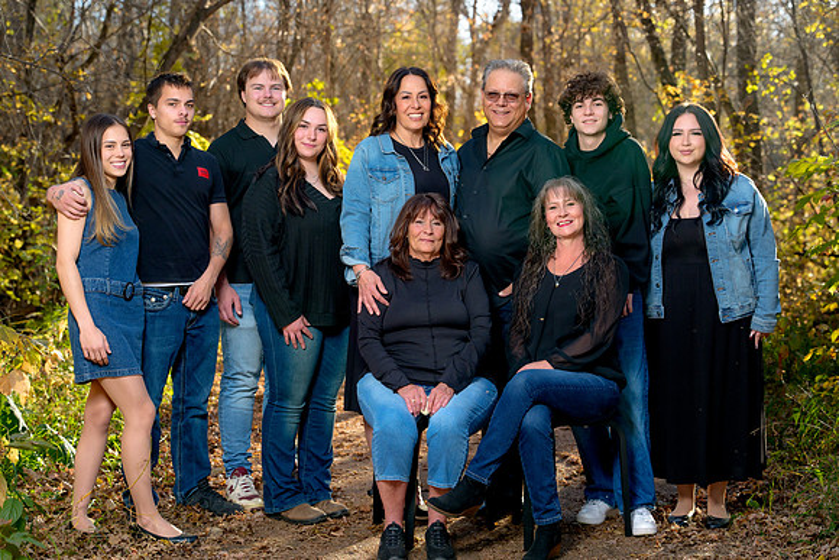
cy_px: 280
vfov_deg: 20.9
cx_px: 420
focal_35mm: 65
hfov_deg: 31.0
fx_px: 1515
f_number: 4
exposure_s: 1/160
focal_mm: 65
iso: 640
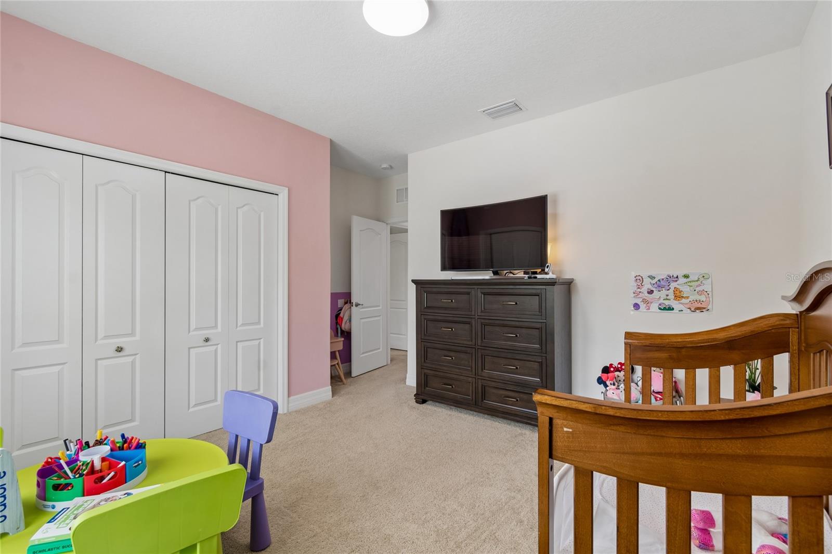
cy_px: 277
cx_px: 416
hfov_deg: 100.4
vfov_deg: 77.3
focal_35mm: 15
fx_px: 347
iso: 100
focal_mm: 10
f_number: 7.1
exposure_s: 1/2.5
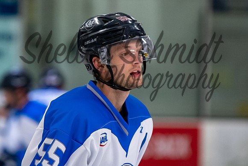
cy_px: 50
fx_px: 2912
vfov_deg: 3.3
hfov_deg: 4.9
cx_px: 99
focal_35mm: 423
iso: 2000
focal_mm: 200
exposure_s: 1/800
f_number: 3.2
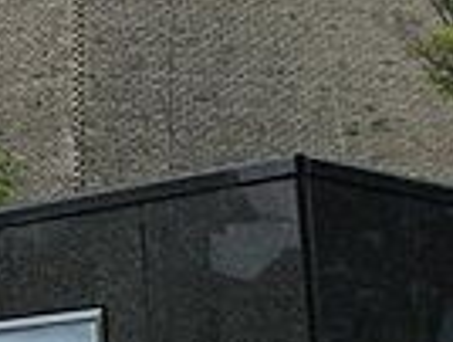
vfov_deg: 10.7
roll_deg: -0.2
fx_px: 1809
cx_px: -81
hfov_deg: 13.9
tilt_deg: +15.9
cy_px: 14
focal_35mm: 138
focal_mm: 4.15
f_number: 2.2
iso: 32
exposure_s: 1/1721
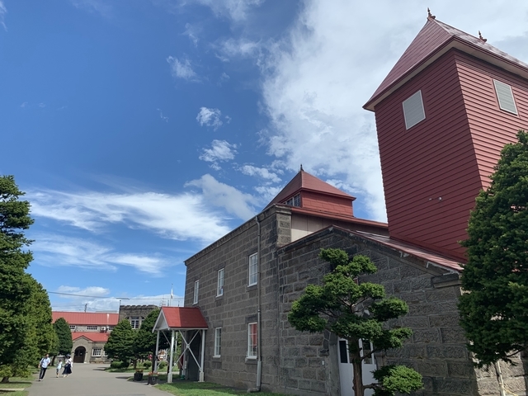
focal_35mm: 26
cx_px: 264
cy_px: 198
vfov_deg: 53.1
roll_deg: -0.8
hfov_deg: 67.3
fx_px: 397
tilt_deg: +21.3
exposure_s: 1/3185
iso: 25
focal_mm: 4.25
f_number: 1.8
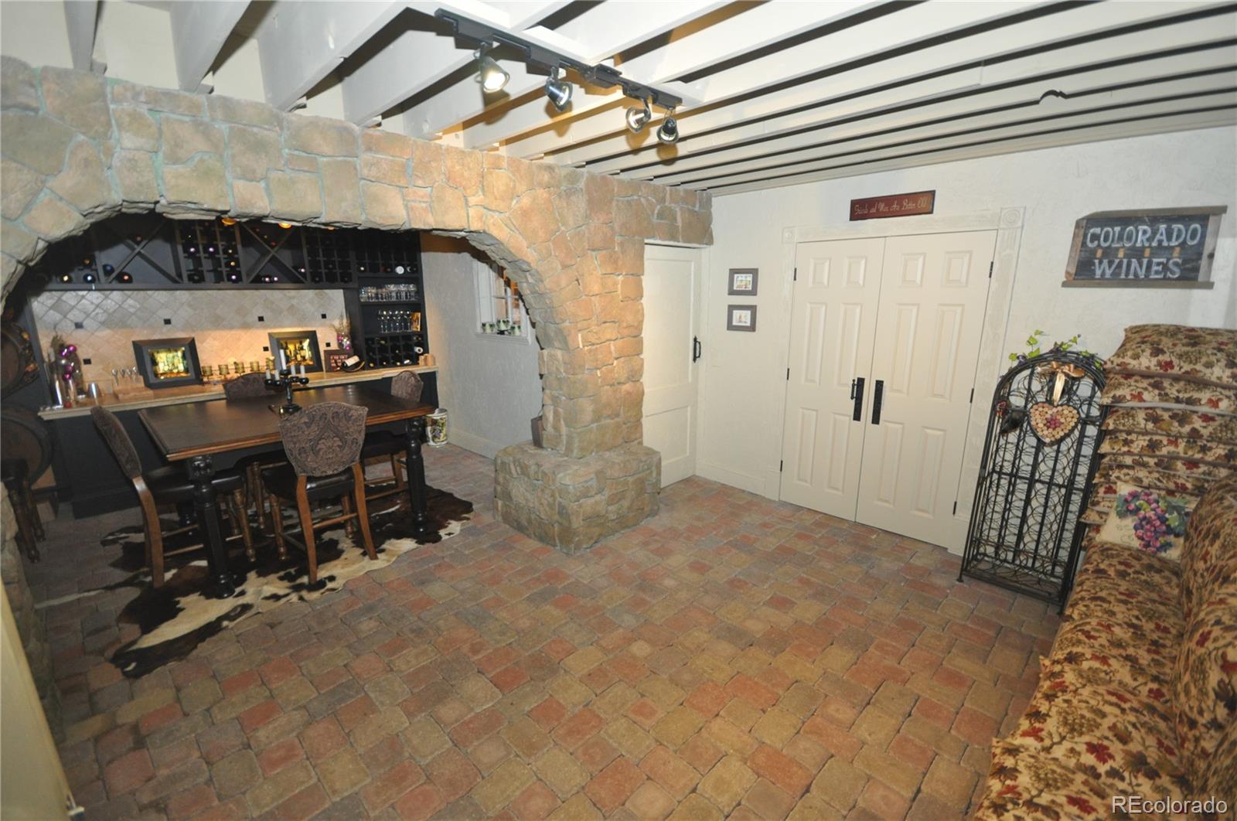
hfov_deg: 100.5
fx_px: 515
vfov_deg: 77.2
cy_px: 410
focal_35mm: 15
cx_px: 618
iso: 800
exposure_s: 1/60
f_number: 4
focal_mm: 10
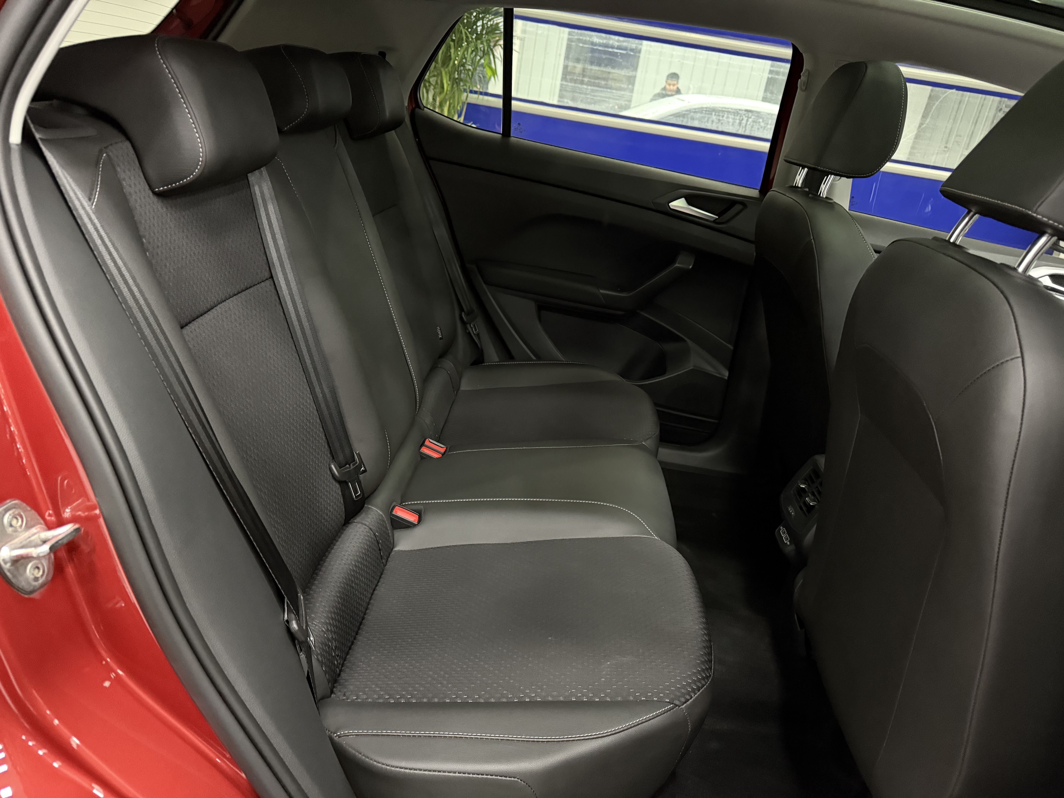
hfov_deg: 71.6
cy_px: 399
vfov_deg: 56.8
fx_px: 738
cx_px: 532
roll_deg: -9.6
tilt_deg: -22.0
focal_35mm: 24
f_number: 1.78
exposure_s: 1/25
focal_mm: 6.76
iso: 1000
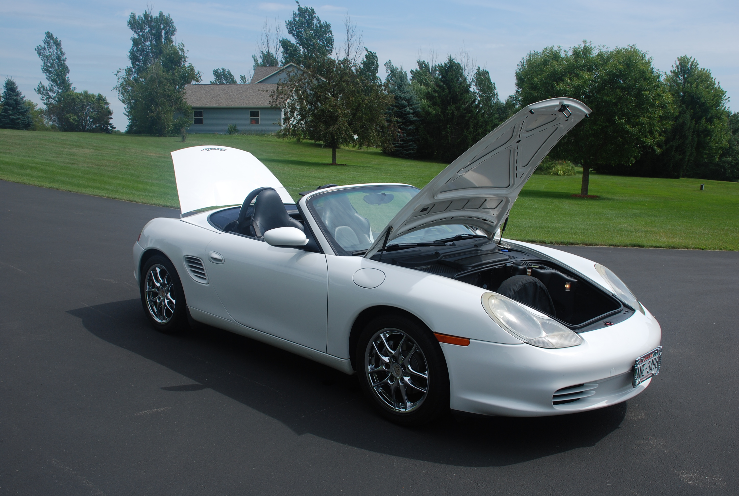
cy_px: 248
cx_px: 370
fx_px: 679
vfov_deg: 40.1
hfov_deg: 57.1
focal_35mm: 33
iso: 100
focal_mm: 22
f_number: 8
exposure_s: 1/250
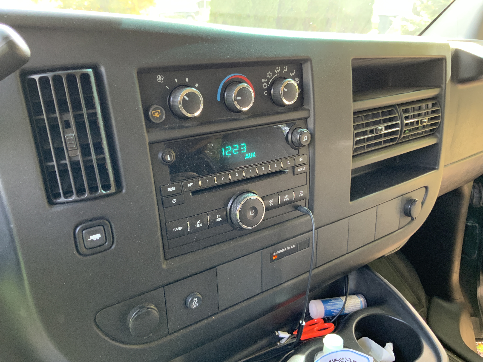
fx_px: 405
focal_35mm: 29
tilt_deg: -23.4
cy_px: 181
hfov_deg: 61.7
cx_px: 242
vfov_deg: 48.2
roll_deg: -4.2
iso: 200
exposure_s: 1/60
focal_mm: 3
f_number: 1.8
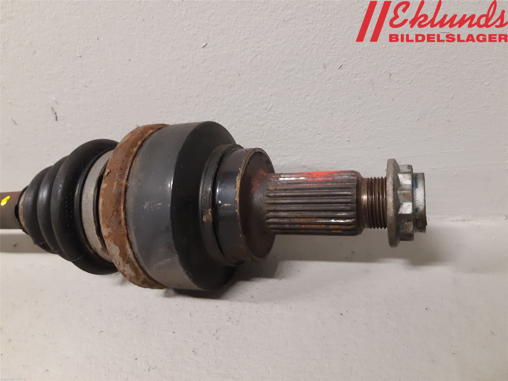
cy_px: 190
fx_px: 382
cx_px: 254
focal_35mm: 26
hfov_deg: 67.3
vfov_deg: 53.1
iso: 250
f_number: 1.7
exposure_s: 1/50
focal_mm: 3.93
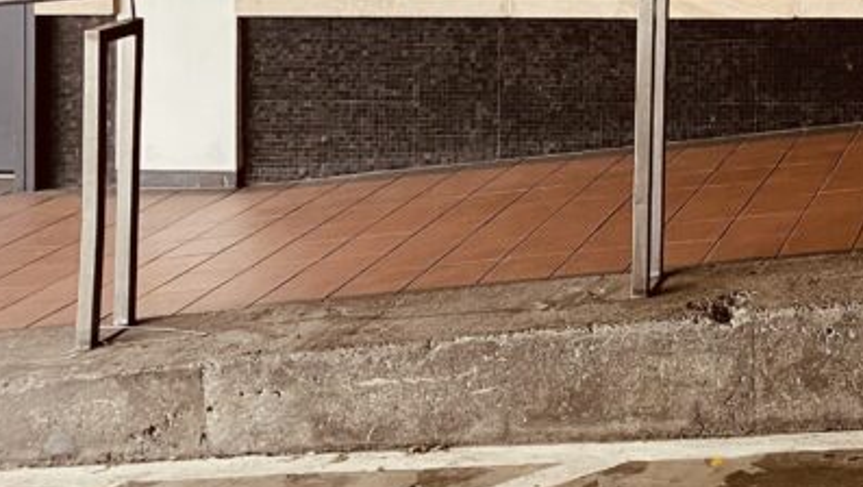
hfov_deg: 25.4
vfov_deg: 15.4
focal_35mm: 73
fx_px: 1672
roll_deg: -0.3
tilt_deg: -0.8
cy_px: -230
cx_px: 1087
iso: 250
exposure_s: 1/60
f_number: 1.8
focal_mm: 4.25
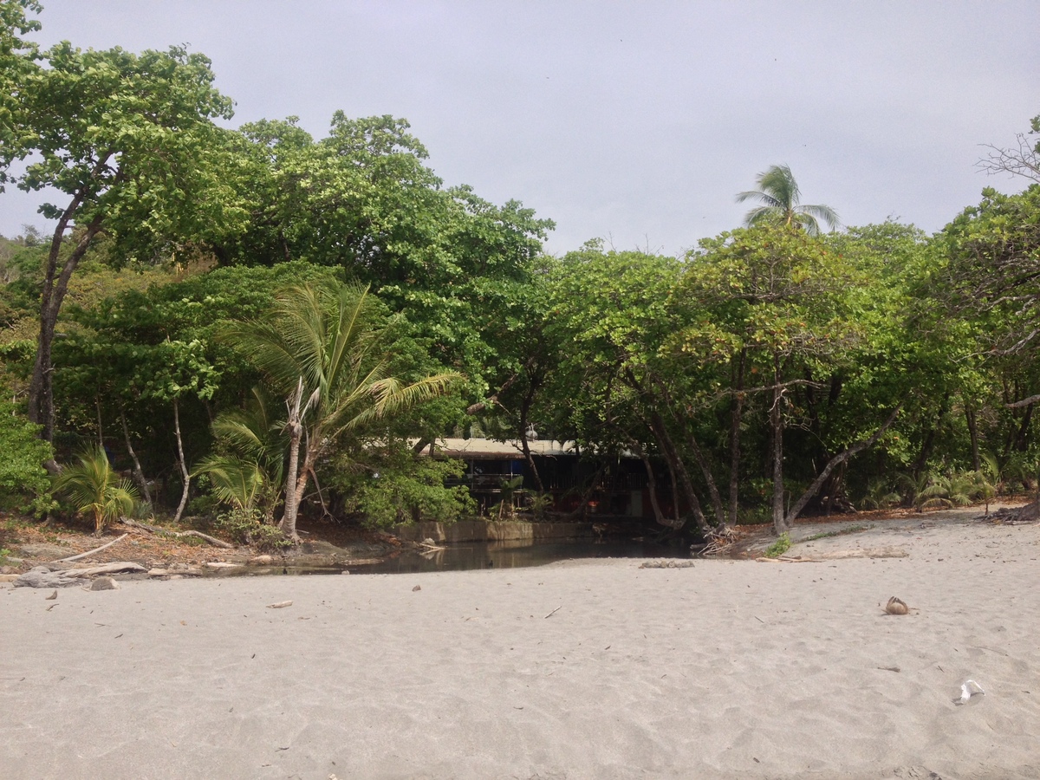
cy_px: 390
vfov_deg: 40.7
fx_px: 1052
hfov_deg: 52.6
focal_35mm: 35
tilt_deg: +4.6
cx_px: 520
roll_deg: -0.2
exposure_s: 1/1672
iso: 50
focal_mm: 4.28
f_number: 2.4
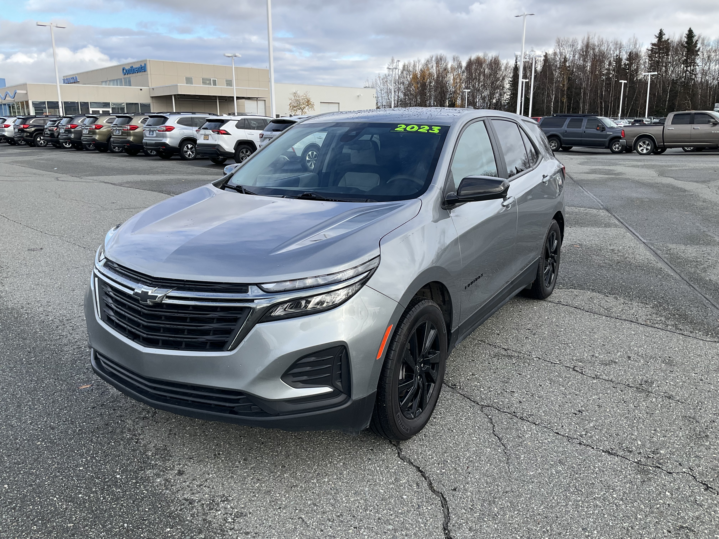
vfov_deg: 48.2
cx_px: 360
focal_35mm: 29
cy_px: 270
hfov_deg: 61.7
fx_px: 602
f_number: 1.8
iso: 25
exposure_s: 1/545
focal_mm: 3
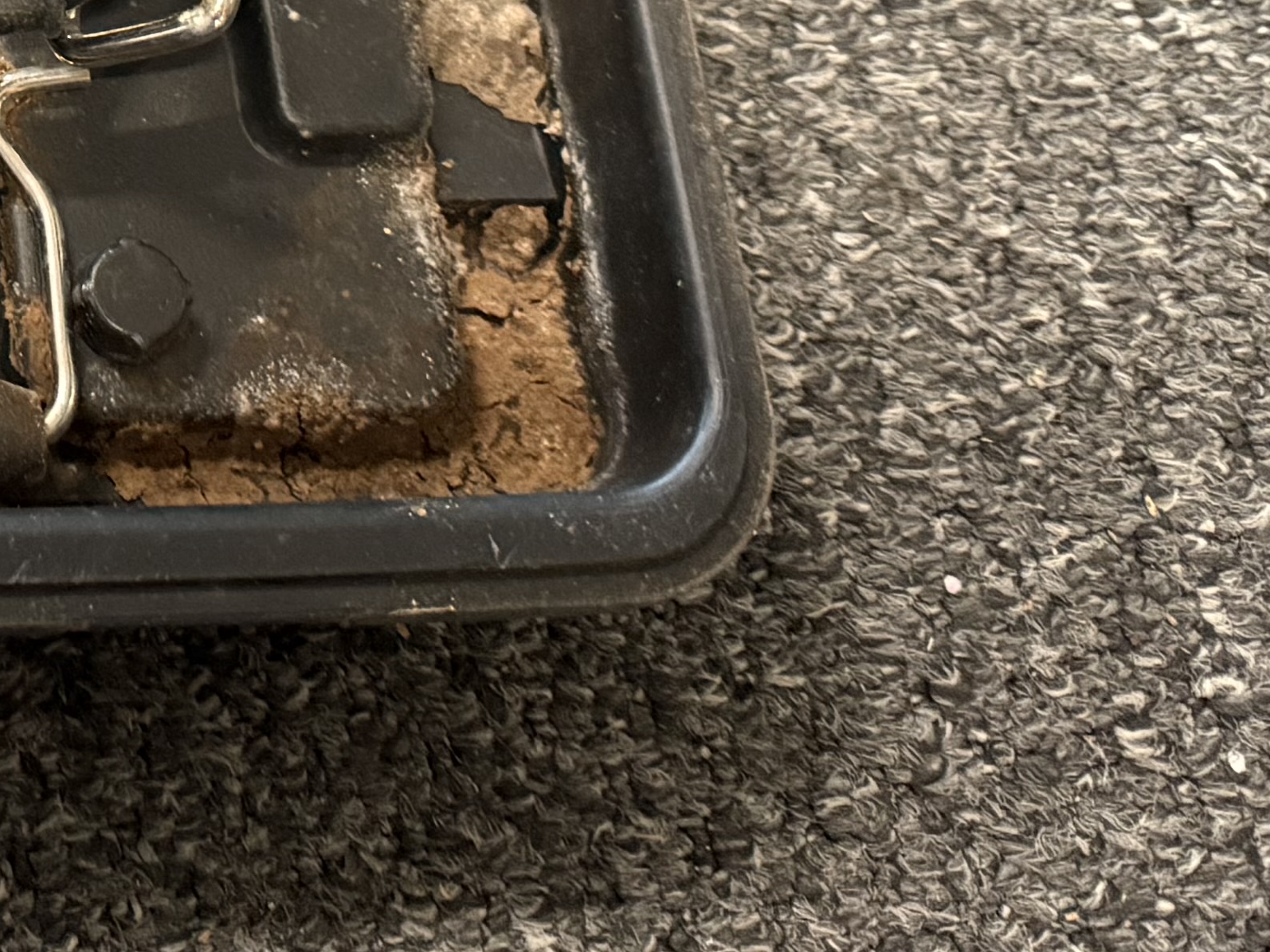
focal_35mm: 86
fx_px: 3156
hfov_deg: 20.3
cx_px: -502
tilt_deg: -62.6
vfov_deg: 15.7
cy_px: -501
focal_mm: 6.76
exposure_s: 1/50
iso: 500
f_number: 1.78
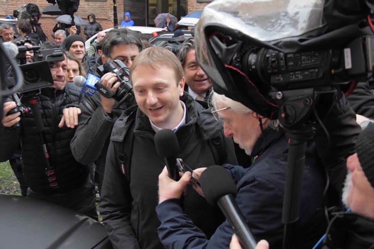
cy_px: 124
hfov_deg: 51.9
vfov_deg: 35.9
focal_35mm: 37
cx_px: 187
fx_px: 384
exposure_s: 1/320
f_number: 5.6
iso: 2500
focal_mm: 25
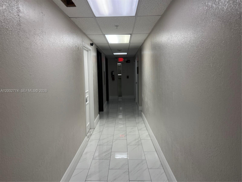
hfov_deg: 67.3
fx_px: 182
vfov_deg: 53.1
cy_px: 91
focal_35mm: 26
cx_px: 121
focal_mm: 5.7
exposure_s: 1/120
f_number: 1.5
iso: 50
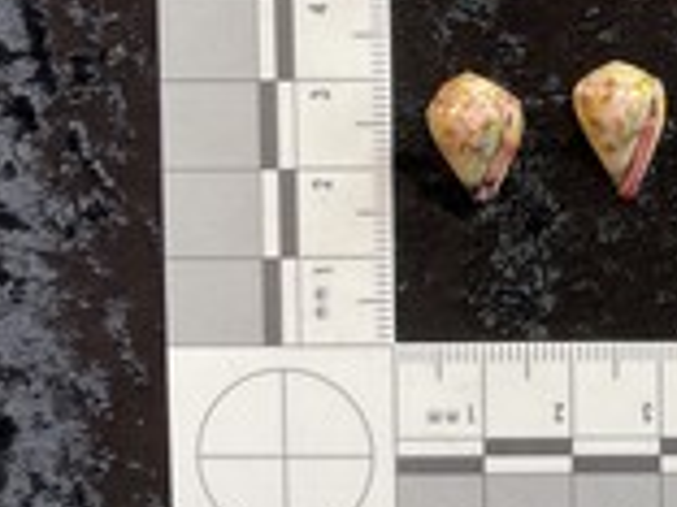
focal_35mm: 65
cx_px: 733
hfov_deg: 27.4
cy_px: 93
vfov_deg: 22.3
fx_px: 1271
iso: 40
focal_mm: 3
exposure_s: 1/120
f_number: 1.8
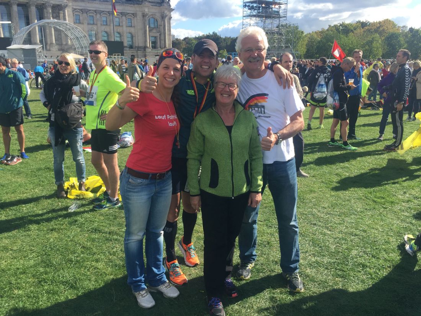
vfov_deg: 48.2
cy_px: 158
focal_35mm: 29
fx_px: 353
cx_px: 210
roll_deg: -0.2
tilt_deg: -12.5
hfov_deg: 61.7
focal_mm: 4.15
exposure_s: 1/1068
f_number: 2.2
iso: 32
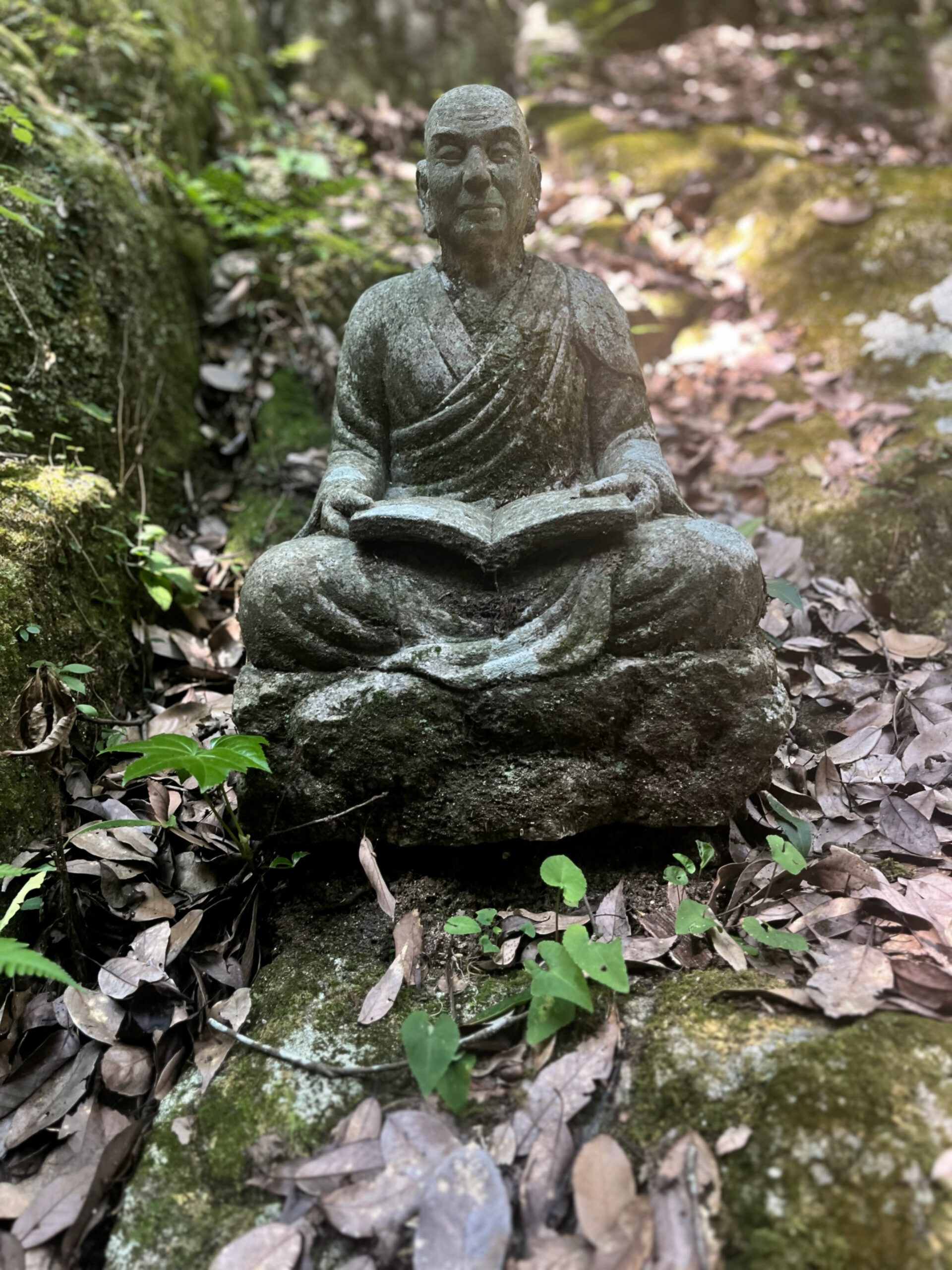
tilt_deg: -3.9
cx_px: 476
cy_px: 635
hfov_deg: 53.1
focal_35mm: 26
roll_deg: +6.2
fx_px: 953
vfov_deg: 67.3
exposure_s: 1/81
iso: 125
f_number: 1.6
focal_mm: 5.1
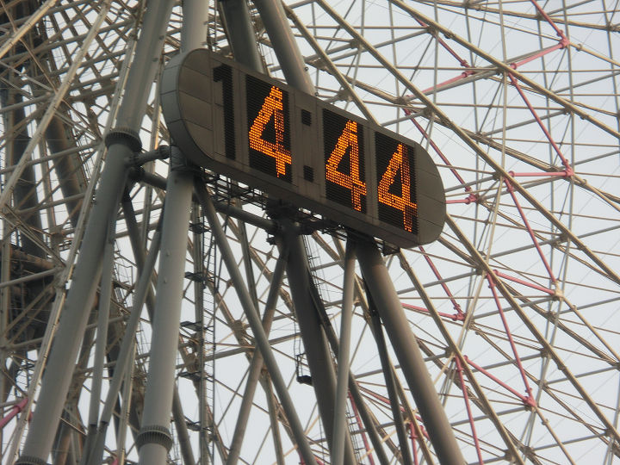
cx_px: 310
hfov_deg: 10.1
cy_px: 232
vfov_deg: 7.6
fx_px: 3511
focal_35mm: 196
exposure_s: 1/160
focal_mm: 35
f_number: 5.9
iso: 100
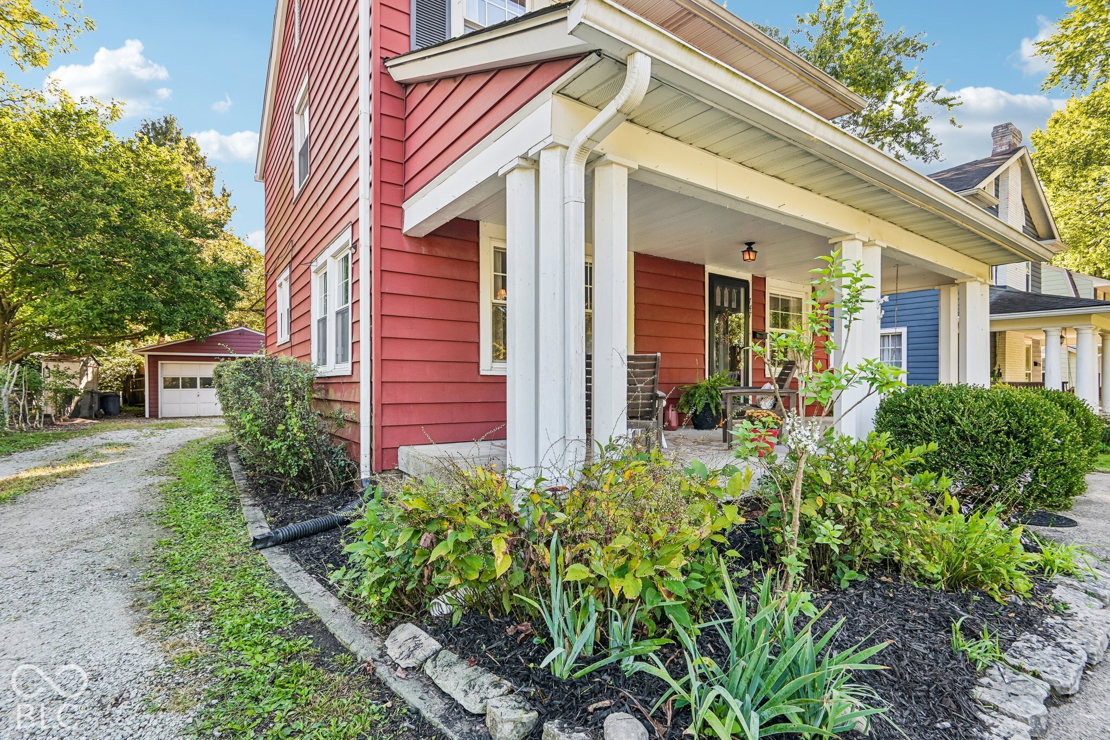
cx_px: 555
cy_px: 370
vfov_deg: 73.7
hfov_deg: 96.7
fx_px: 493
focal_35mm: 16
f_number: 8
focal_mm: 16
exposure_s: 1/20
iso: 100
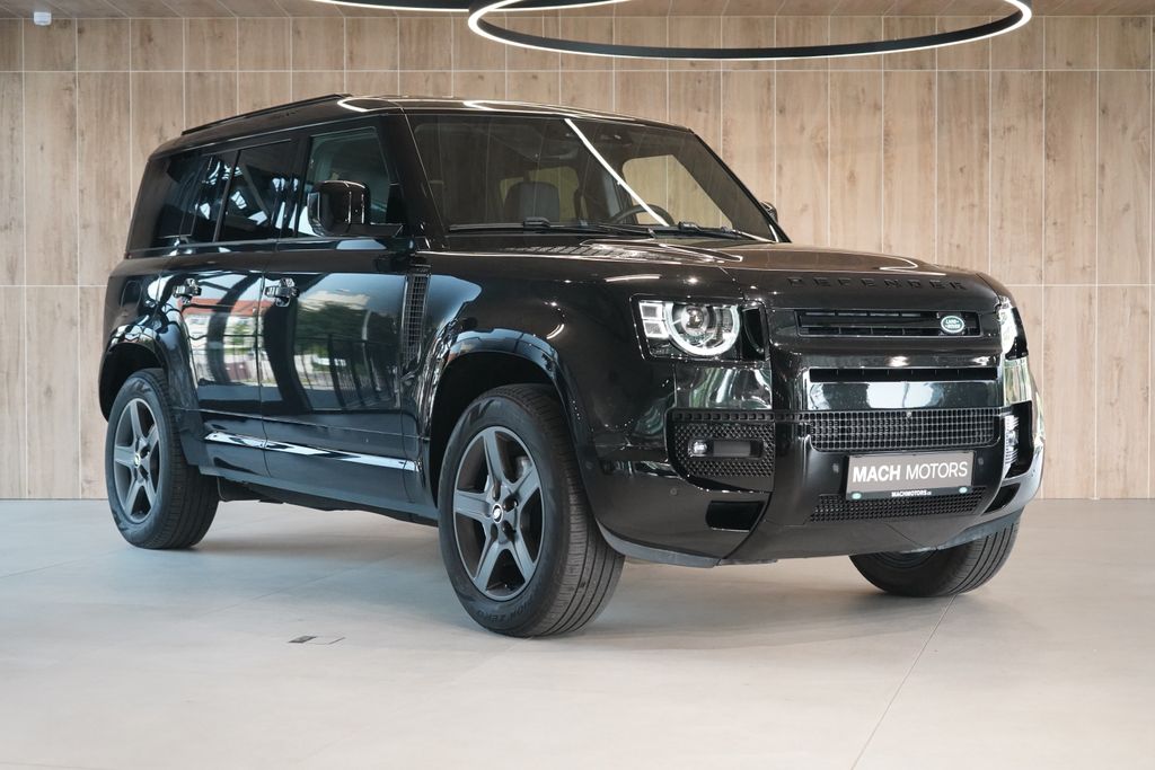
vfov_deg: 22.6
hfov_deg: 33.4
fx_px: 1925
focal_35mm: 60
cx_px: 578
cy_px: 385
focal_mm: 60
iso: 6400
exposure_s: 1/160
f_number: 5
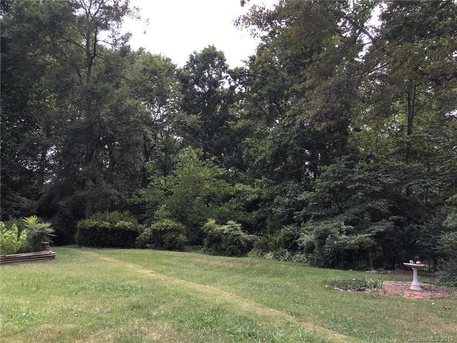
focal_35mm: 29
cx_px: 228
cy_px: 172
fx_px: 383
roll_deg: -0.4
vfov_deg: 48.2
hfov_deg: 61.7
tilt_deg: +4.4
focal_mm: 4.15
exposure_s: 1/180
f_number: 2.2
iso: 25
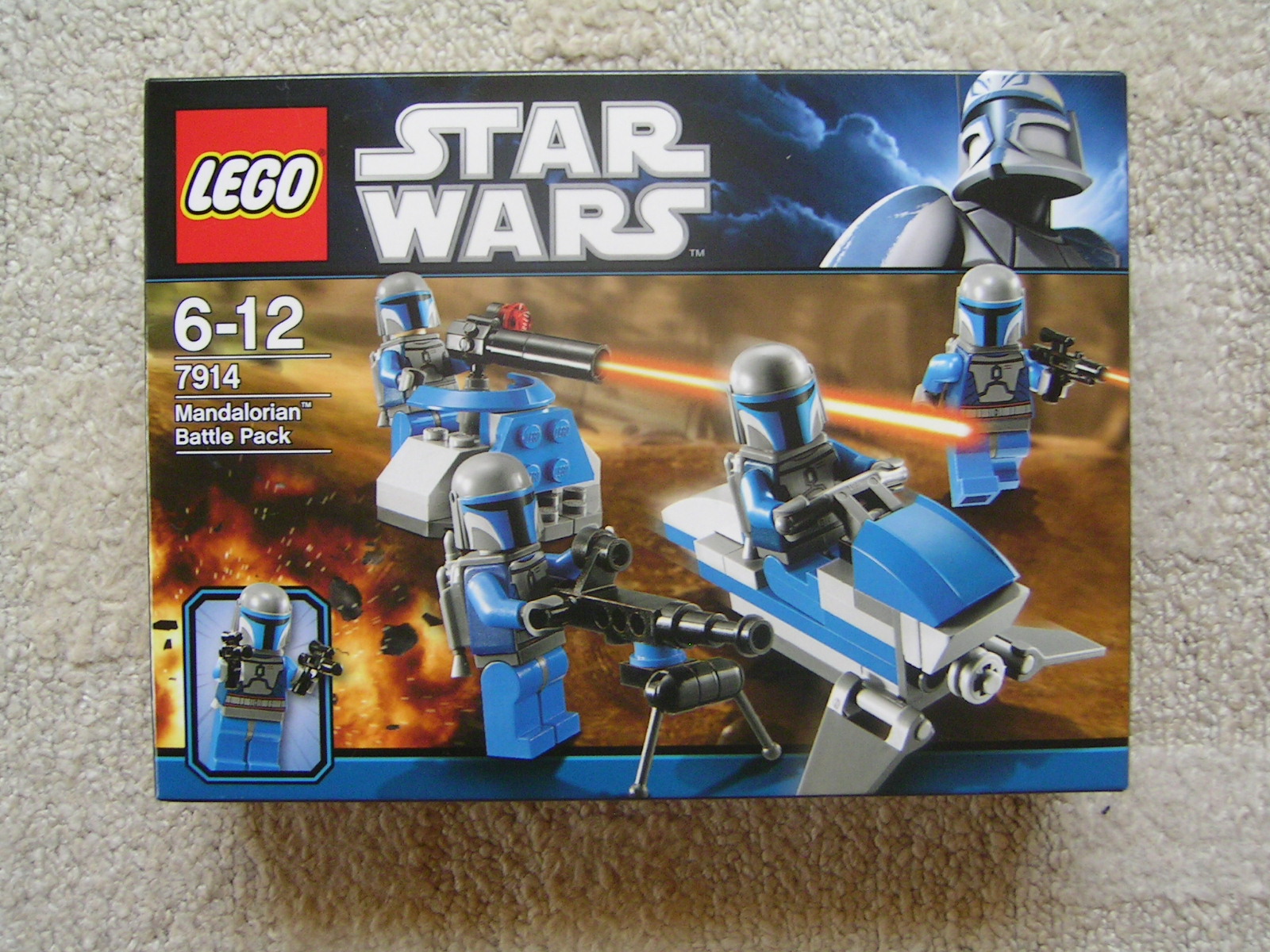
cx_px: 635
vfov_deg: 39.7
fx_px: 1321
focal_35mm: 36
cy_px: 476
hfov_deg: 51.4
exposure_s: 1/4.6
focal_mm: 5.6
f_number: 2.8
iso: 100
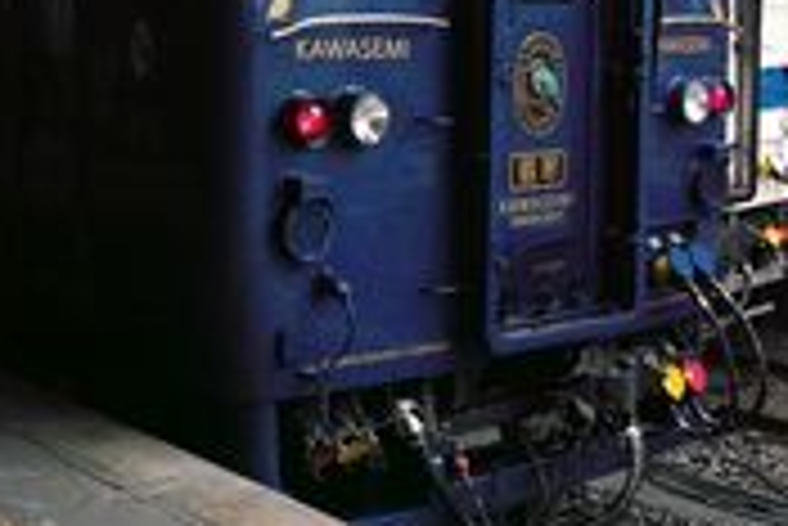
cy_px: 70
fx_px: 1402
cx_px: 347
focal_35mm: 64
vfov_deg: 20.9
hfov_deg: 31.4
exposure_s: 1/30
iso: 400
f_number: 4
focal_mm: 19
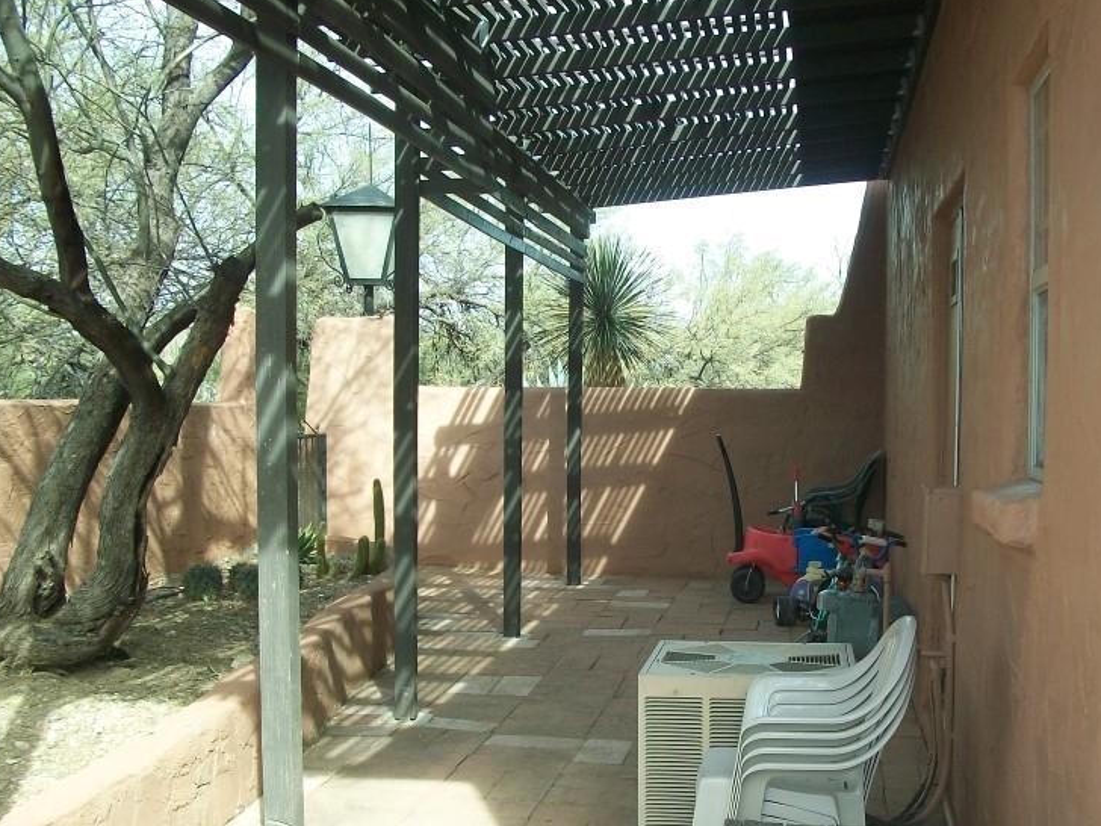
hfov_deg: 41.9
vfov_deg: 31.9
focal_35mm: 45
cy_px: 548
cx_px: 661
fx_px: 1431
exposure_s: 1/400
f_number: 2.9
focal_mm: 5.7
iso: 80
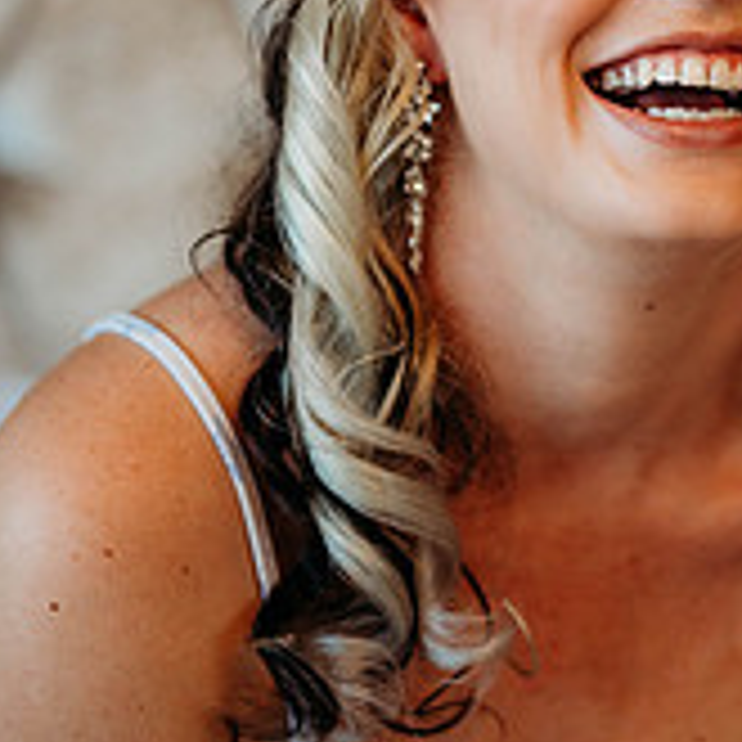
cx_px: 587
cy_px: 135
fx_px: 4777
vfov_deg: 8.9
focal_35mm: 197
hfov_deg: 8.9
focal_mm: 85
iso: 400
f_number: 1.8
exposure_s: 1/200
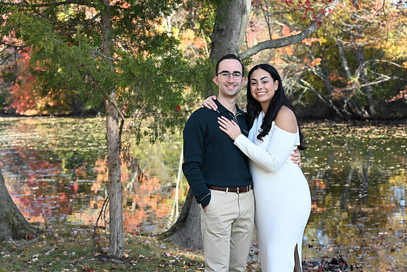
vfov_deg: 16.1
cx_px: 204
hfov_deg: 23.9
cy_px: 136
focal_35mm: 85
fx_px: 961
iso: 320
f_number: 7.1
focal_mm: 85
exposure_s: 1/160
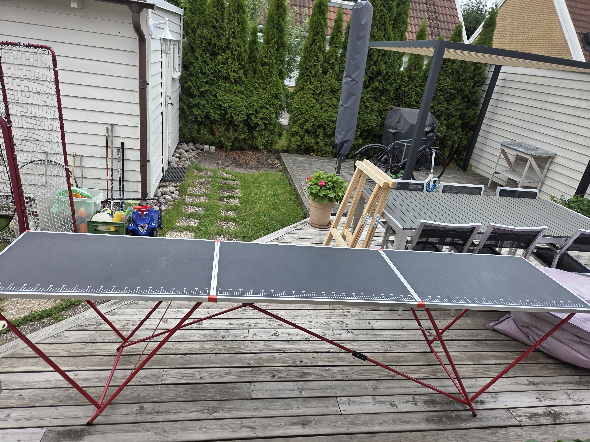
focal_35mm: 23
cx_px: 295
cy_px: 221
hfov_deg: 73.9
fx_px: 392
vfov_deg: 58.9
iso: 80
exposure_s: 1/1195
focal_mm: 5.4
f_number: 1.8
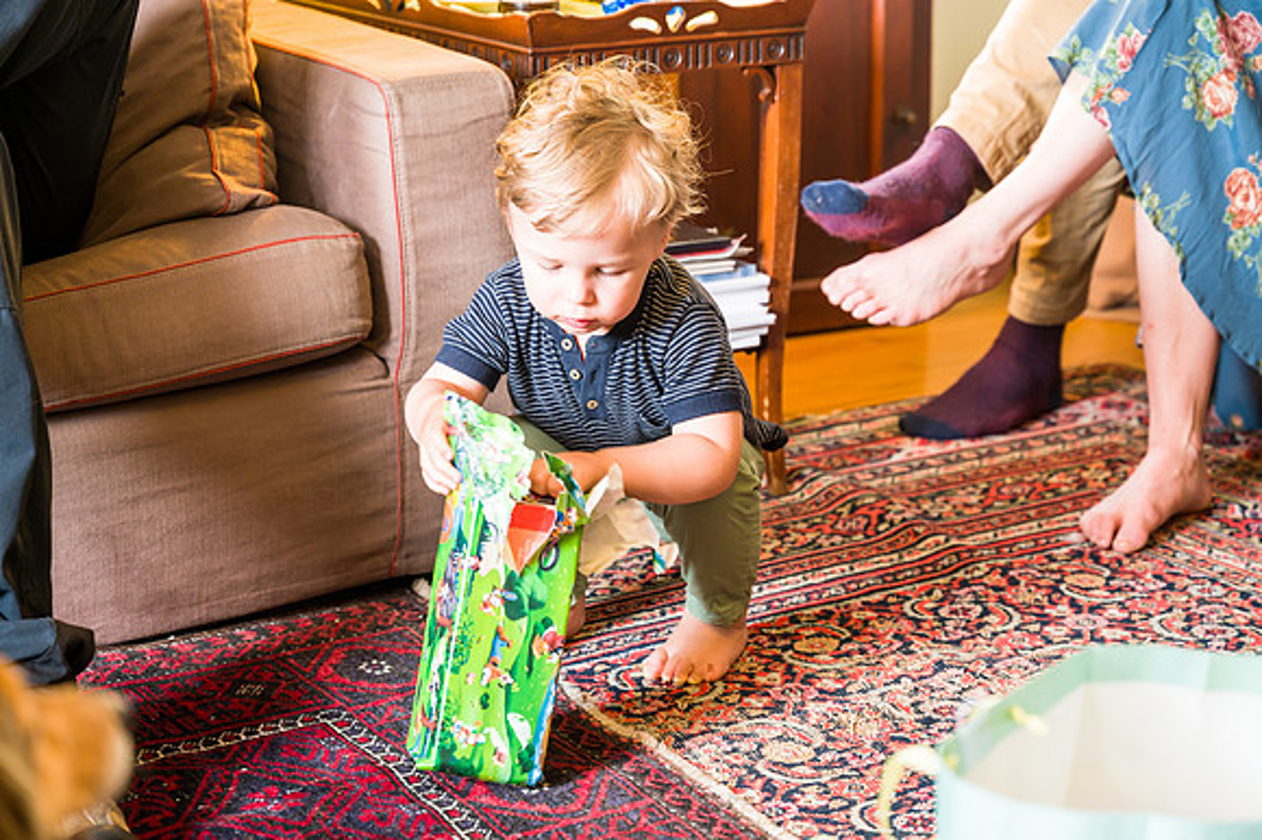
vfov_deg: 19.4
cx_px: 631
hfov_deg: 28.9
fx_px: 2452
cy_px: 420
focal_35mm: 70
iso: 1600
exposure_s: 1/60
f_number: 4
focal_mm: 70
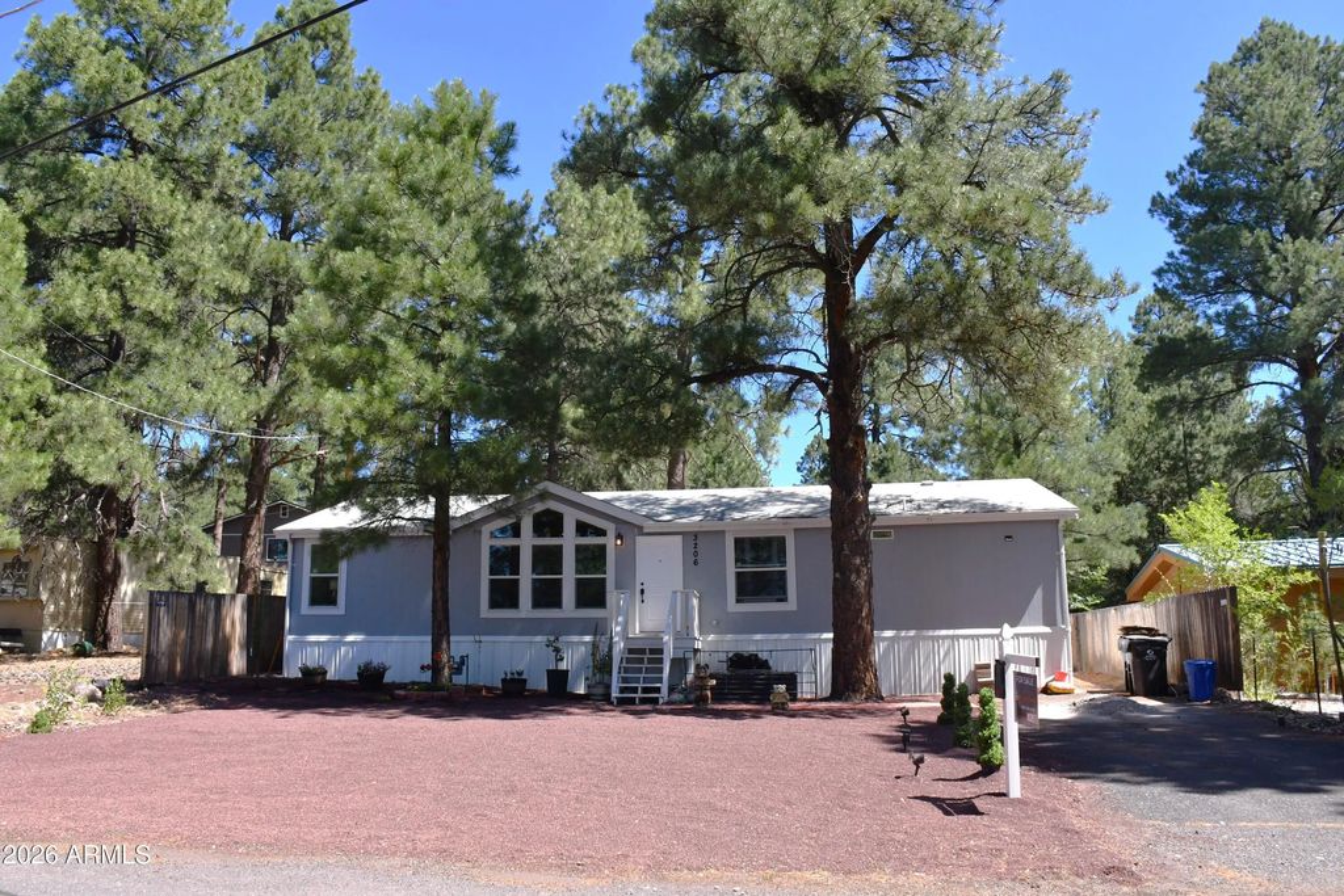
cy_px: 448
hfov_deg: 67.4
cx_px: 672
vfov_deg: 47.9
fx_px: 1008
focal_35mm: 27
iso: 800
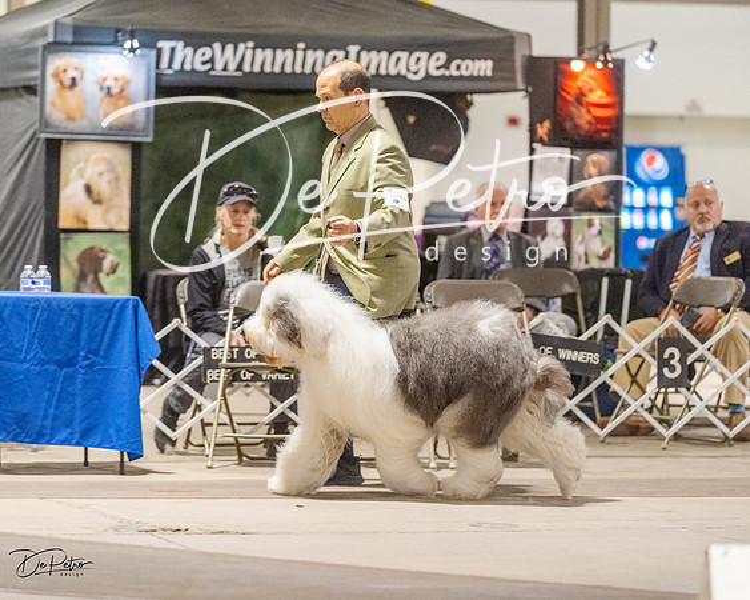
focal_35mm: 153
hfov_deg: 12.6
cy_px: 300
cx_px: 325
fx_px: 3399
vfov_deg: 10.1
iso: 6400
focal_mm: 136
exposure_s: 1/400
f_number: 3.2
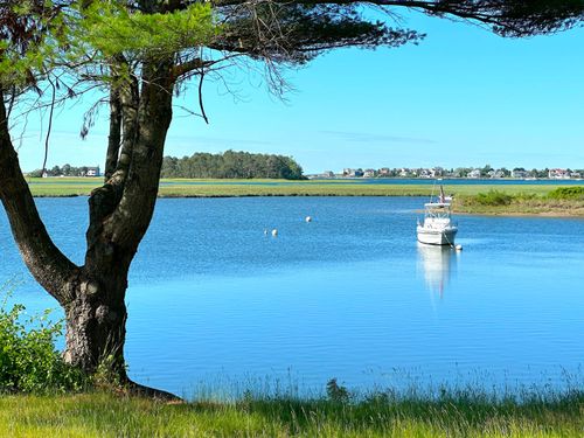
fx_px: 1299
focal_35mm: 77
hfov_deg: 25.3
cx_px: 292
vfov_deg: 19.1
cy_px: 219
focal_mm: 9
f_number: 2.8
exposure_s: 1/809
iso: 32
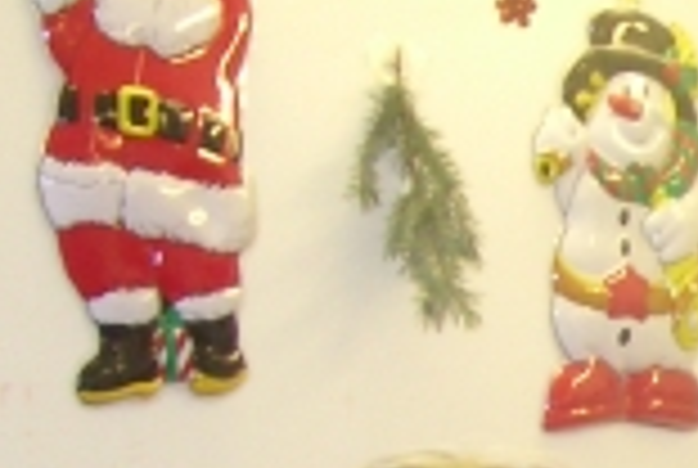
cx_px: 1229
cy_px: 752
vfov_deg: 8.9
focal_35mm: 150
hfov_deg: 12.5
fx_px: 2914
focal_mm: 5.8
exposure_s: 1/40
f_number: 2.6
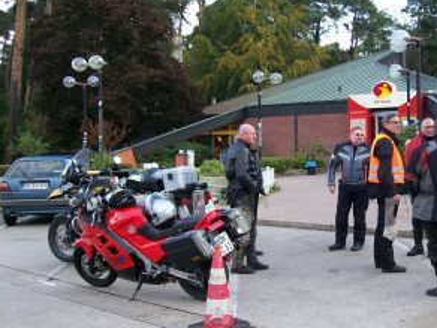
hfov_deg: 33.7
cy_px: 176
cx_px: 327
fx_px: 707
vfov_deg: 26.1
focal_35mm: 56
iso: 80
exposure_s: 1/203
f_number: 2.7
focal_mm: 6
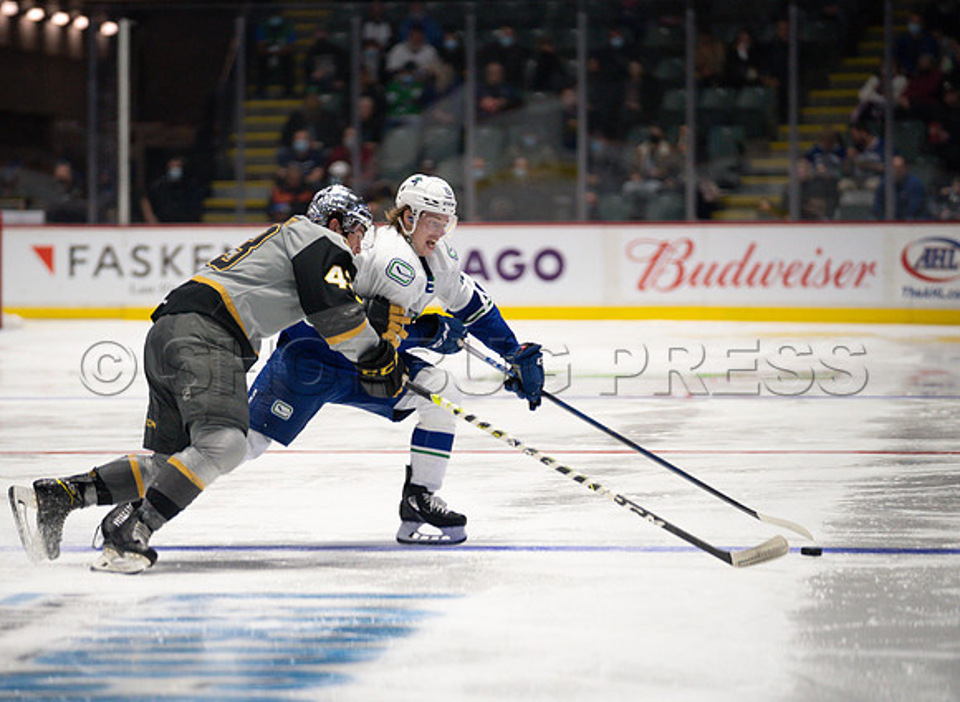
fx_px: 5249
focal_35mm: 191
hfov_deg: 10.4
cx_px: 387
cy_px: 350
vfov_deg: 7.6
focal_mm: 155
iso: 2000
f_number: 2.8
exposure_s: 1/1000
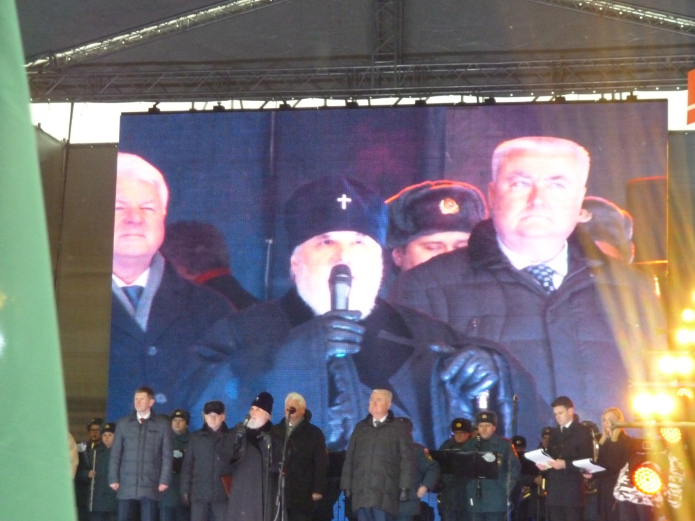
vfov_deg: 17.0
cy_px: 260
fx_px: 1747
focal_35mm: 87
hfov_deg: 22.5
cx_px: 348
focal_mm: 15.5
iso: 800
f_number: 5.8
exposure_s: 1/60
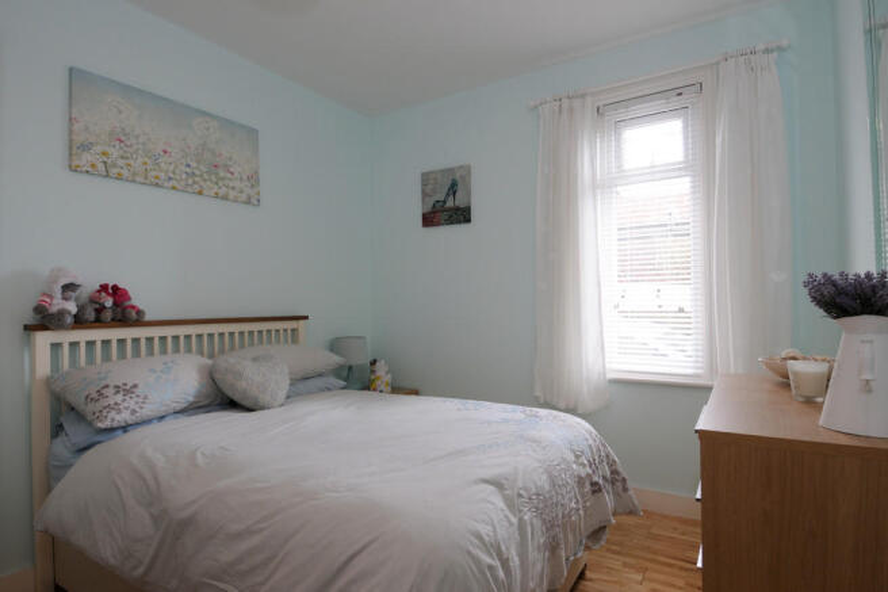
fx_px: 444
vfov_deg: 67.4
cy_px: 296
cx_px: 444
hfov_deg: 90.0
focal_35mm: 18
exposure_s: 1/10
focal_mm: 12
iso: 200
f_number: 10
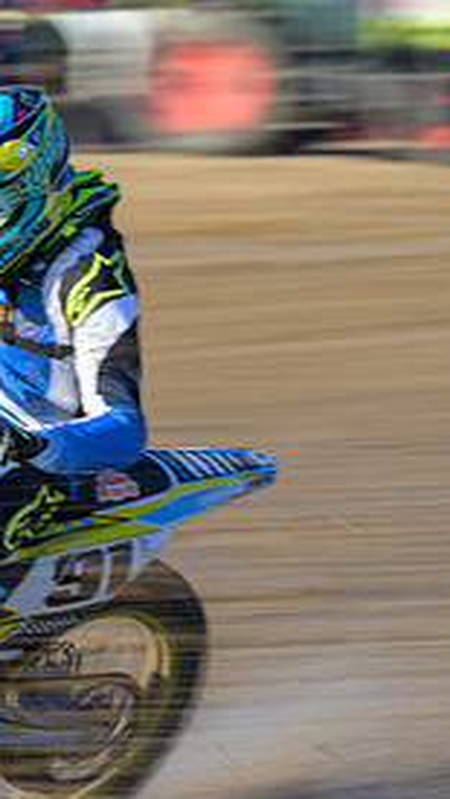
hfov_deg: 2.6
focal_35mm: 463
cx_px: -253
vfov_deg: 4.7
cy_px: 488
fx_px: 9806
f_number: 8
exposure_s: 1/100
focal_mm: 140
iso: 64
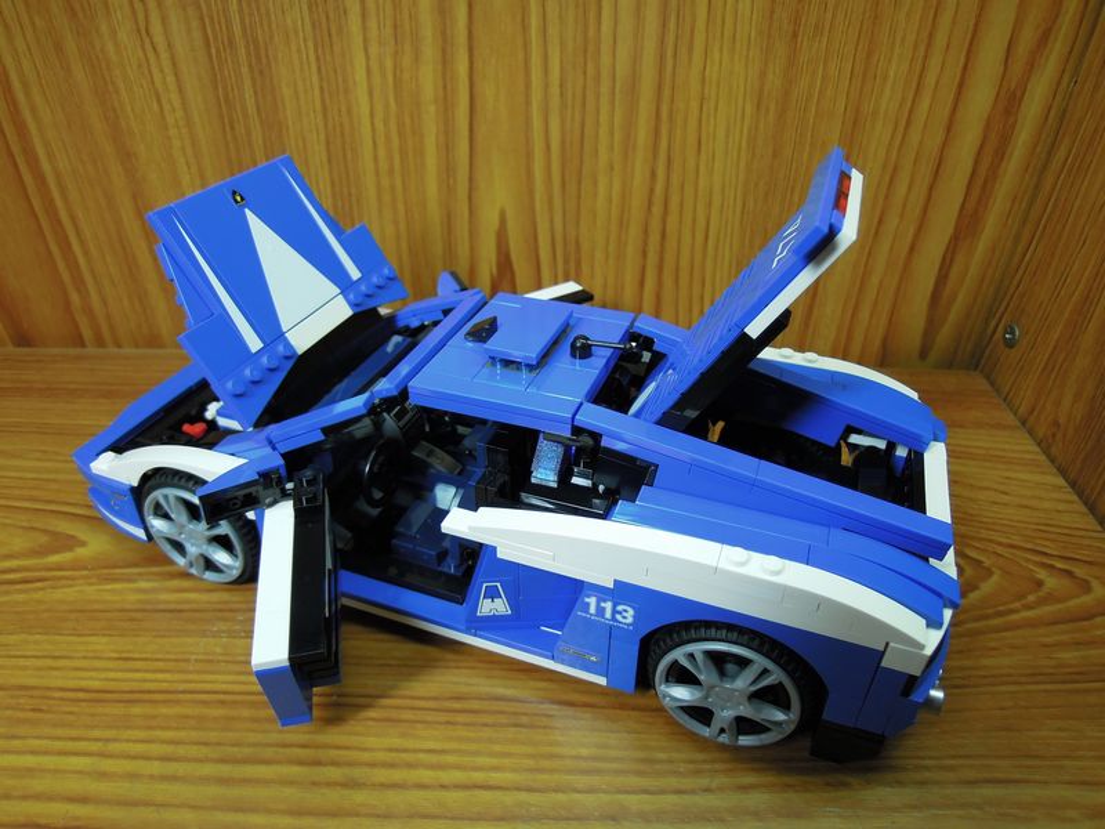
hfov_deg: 71.6
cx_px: 552
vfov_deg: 56.8
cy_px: 414
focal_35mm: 24
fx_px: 766
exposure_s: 1/125
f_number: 1.8
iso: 160
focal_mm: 4.3
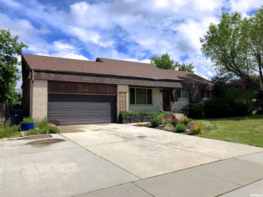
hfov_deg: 63.4
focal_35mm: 28
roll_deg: -0.1
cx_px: 132
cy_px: 98
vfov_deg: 49.7
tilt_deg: +1.8
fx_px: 213
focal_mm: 4
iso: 20
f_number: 1.8
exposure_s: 1/2857
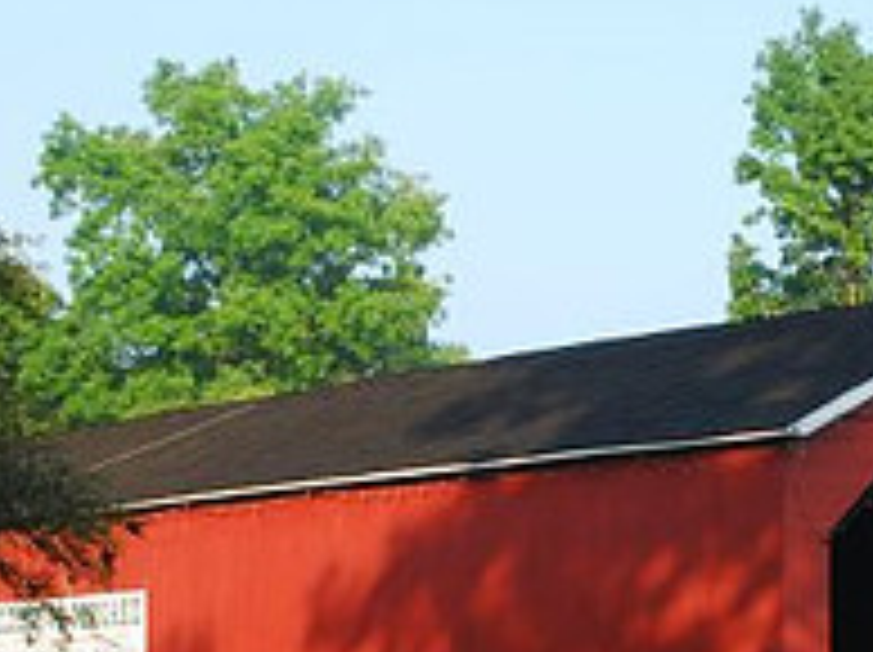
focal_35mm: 151
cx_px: 675
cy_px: 564
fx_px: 3815
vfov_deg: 9.7
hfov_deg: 13.0
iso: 100
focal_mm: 35
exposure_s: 1/125
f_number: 5.6
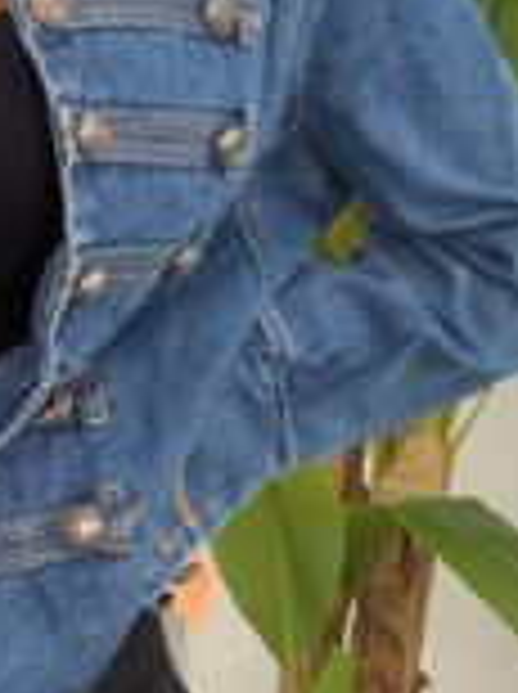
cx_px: -144
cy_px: 310
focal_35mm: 78
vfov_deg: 25.0
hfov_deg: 17.7
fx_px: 1561
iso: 50
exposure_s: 1/73
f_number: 1.9
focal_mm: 2.71
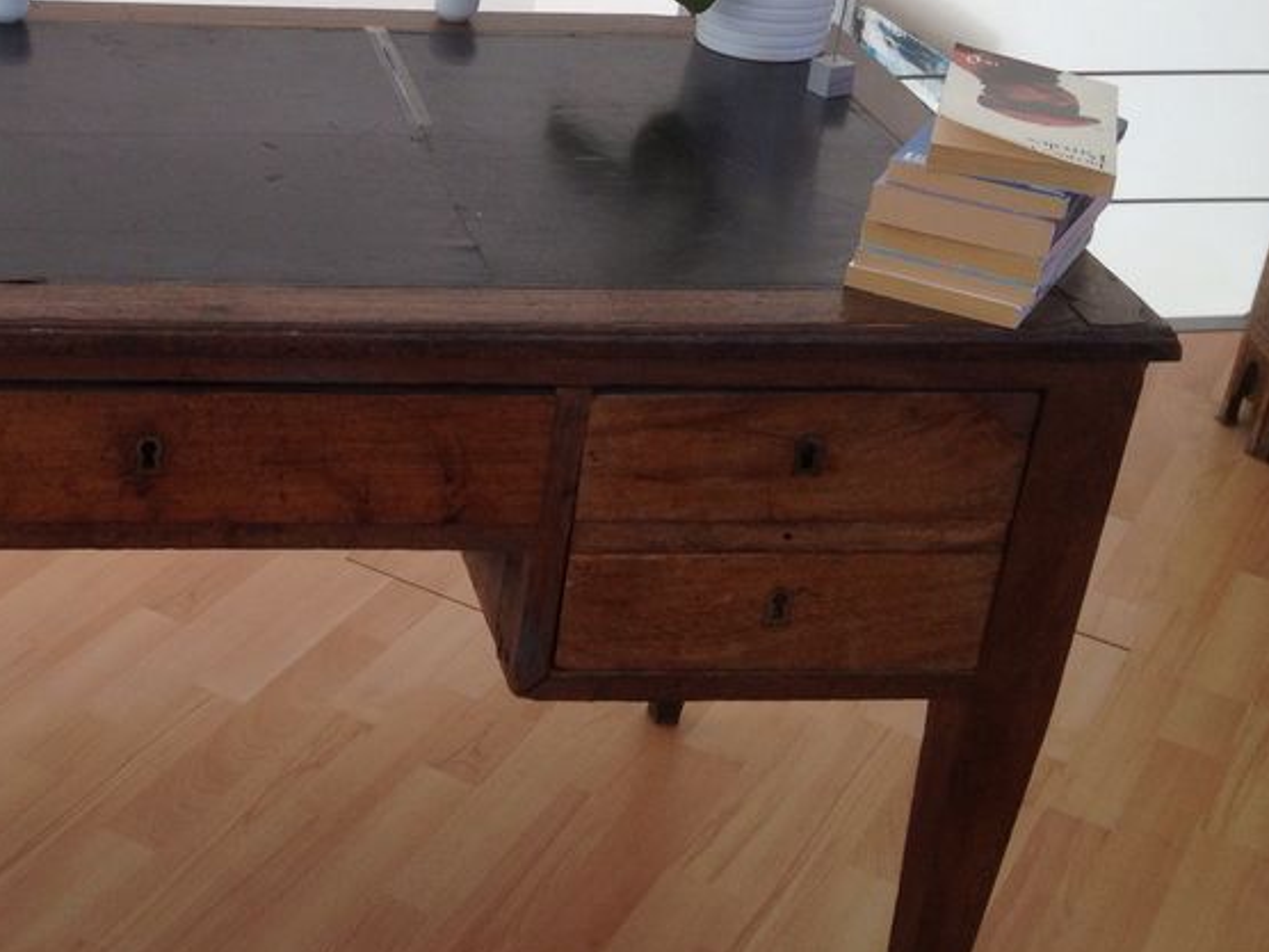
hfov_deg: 29.7
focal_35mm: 63
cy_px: 374
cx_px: 183
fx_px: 2310
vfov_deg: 23.2
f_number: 2.4
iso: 50
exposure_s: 1/120
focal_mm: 4.28
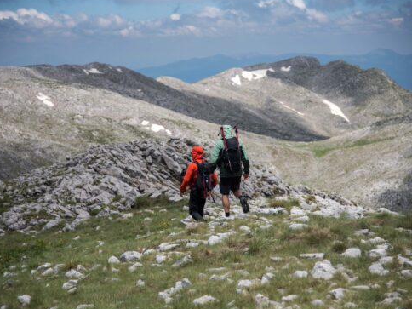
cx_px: 198
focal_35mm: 100
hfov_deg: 19.6
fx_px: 1190
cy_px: 160
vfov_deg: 14.8
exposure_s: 1/1600
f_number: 4
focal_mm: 86
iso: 100
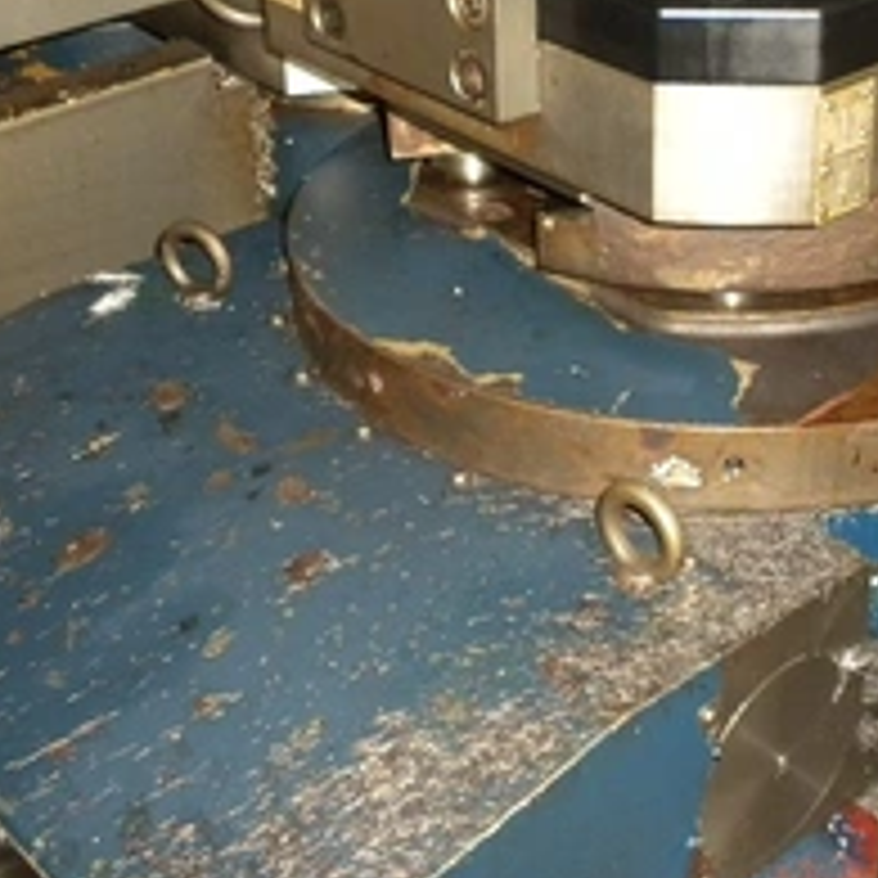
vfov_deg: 25.6
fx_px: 1923
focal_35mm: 67
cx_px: 662
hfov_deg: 25.4
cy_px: 320
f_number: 3.5
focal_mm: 6.6
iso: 400
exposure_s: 1/30
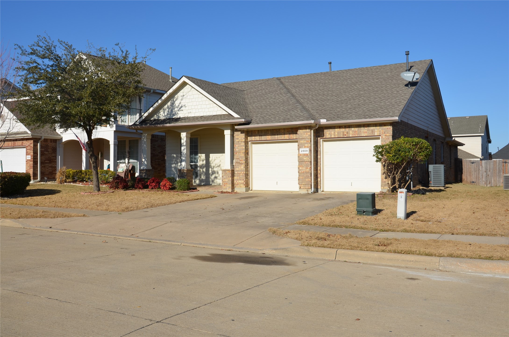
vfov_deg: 39.8
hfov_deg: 57.3
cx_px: 254
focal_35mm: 33
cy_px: 168
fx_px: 466
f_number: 9
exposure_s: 1/320
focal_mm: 22
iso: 100
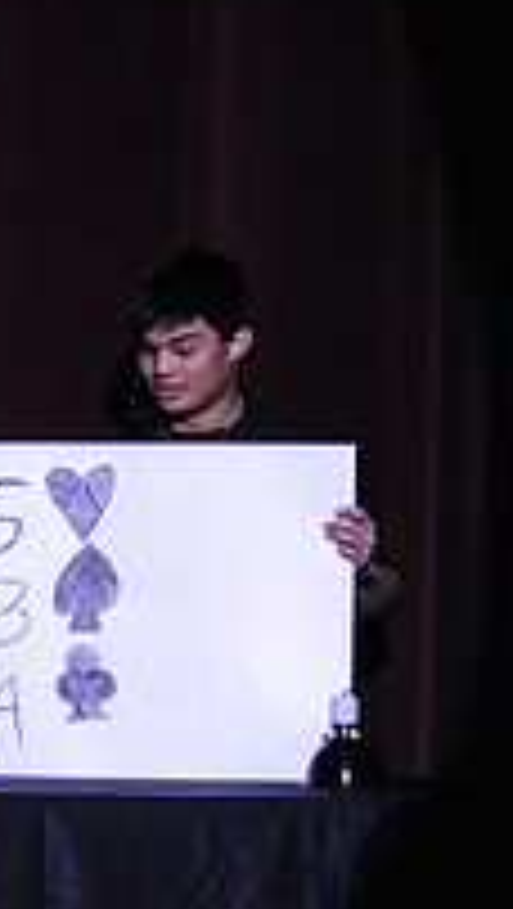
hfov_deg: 3.0
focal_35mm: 405
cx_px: -774
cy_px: 662
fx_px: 9769
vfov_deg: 5.3
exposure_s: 1/125
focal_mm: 135
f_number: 4
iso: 4500
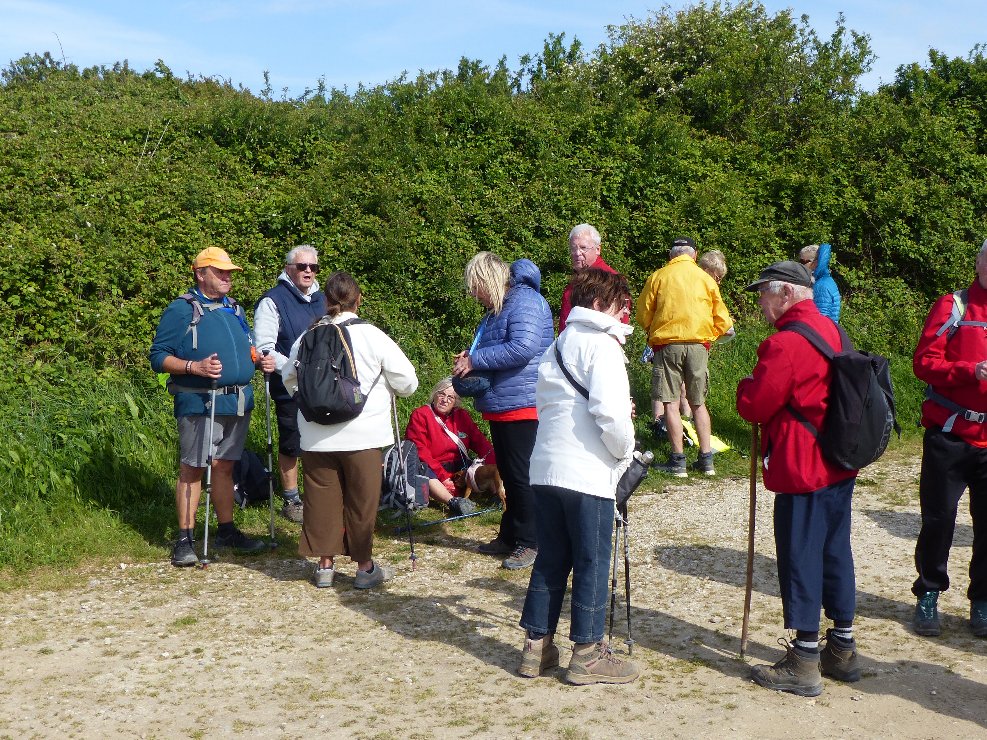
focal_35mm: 46
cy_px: 312
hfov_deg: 41.1
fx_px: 1312
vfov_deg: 31.5
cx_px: 580
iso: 100
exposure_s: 1/800
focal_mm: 7
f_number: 4
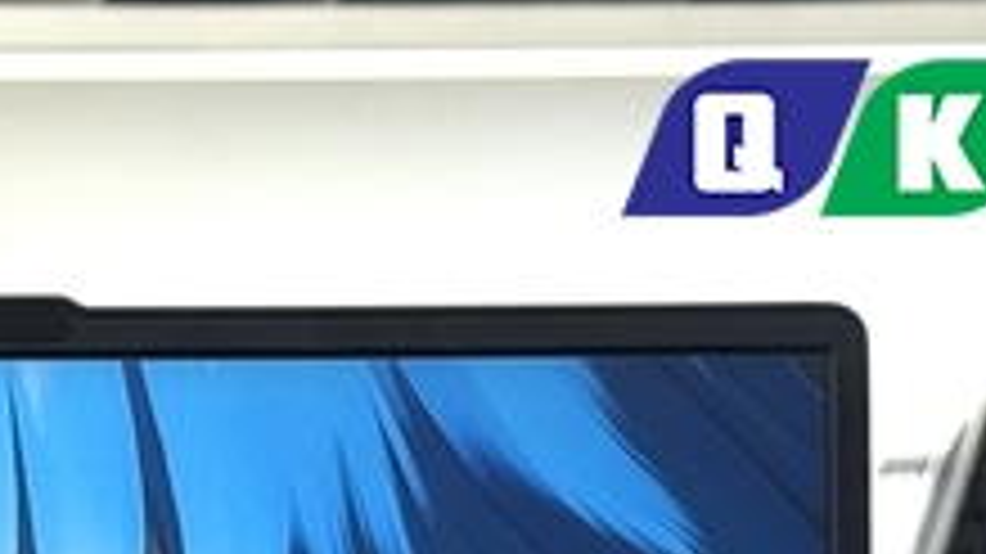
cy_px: 1333
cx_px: -239
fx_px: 4992
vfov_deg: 6.1
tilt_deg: -13.0
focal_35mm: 191
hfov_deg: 11.0
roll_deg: +0.6
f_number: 1.78
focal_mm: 6.76
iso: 50
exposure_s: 1/121
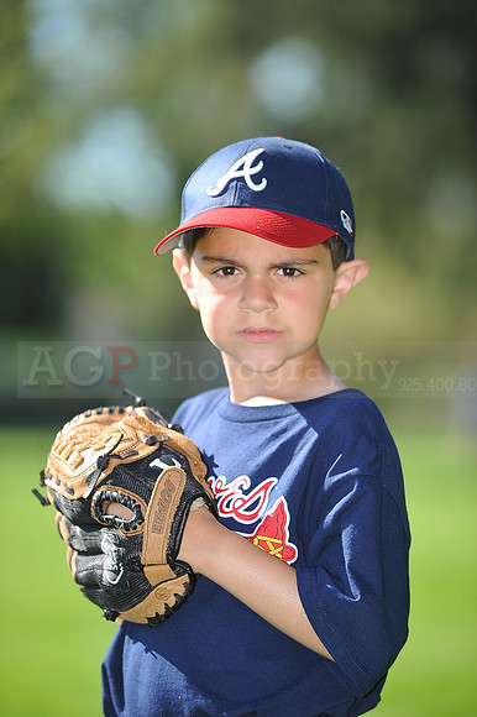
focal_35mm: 200
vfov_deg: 10.3
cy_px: 358
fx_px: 3979
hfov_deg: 6.9
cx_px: 238
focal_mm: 200
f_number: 4
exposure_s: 1/640
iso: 200
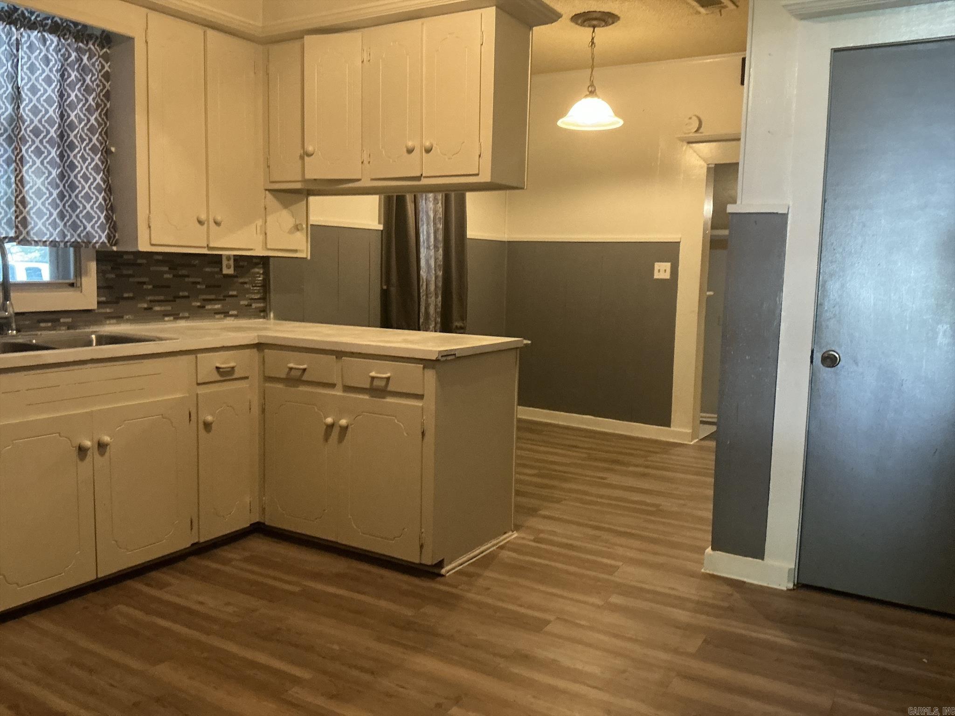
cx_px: 478
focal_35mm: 28
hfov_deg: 63.4
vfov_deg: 49.7
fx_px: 772
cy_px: 358
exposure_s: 1/30
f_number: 1.8
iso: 250
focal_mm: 3
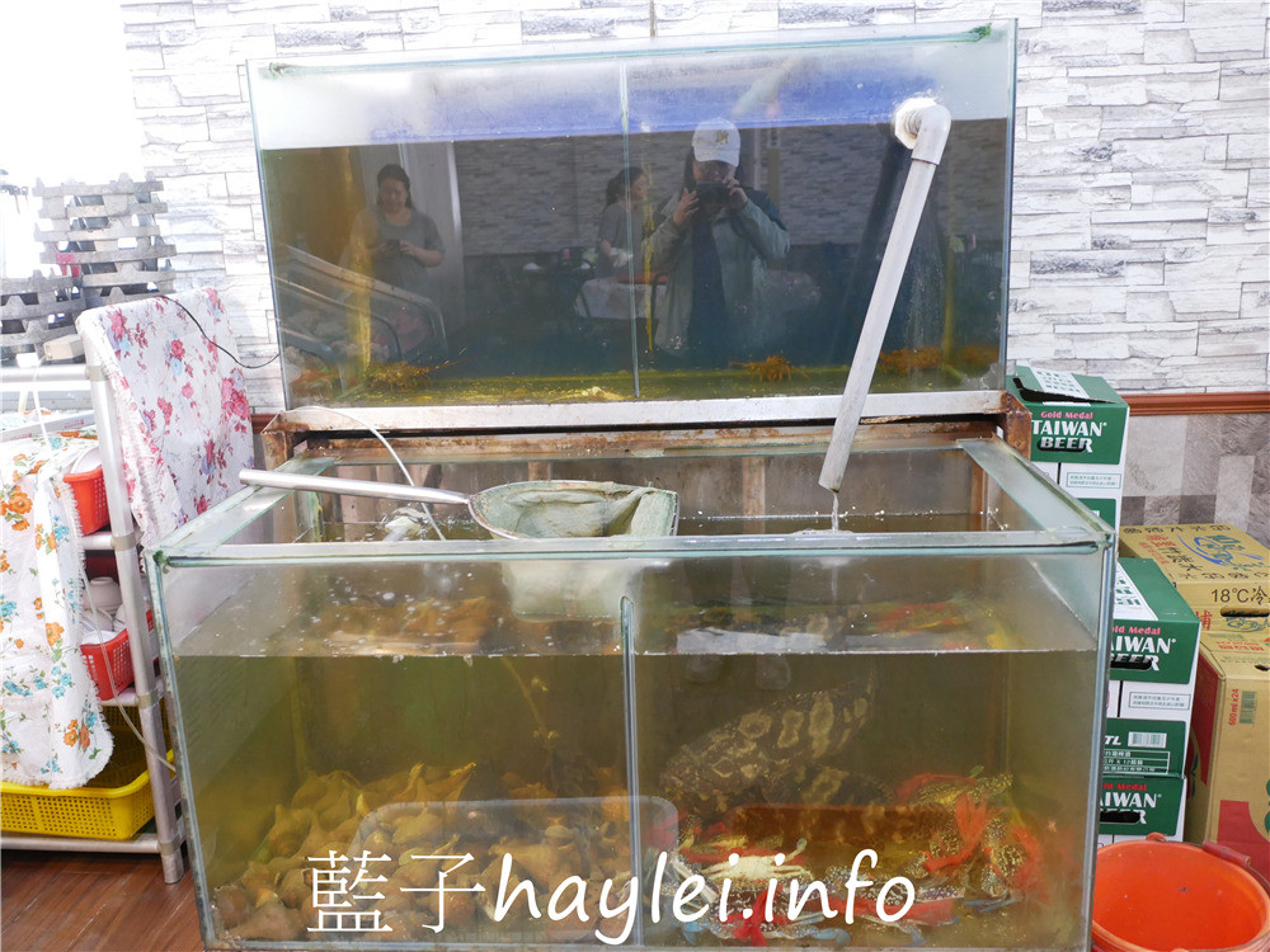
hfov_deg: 60.0
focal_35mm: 30
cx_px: 635
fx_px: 1101
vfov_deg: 46.8
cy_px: 476
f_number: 1.7
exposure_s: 1/60
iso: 1000
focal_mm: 15
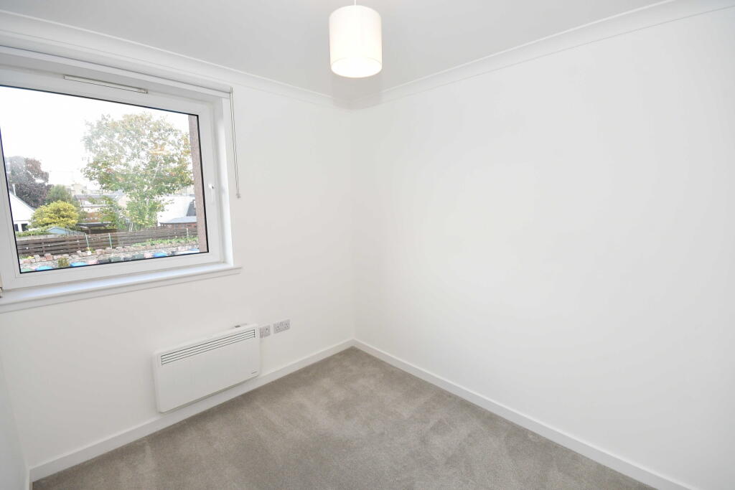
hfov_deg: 100.4
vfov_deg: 77.3
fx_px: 306
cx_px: 368
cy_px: 245
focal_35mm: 15
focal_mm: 10
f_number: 9
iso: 1400
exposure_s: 1/125
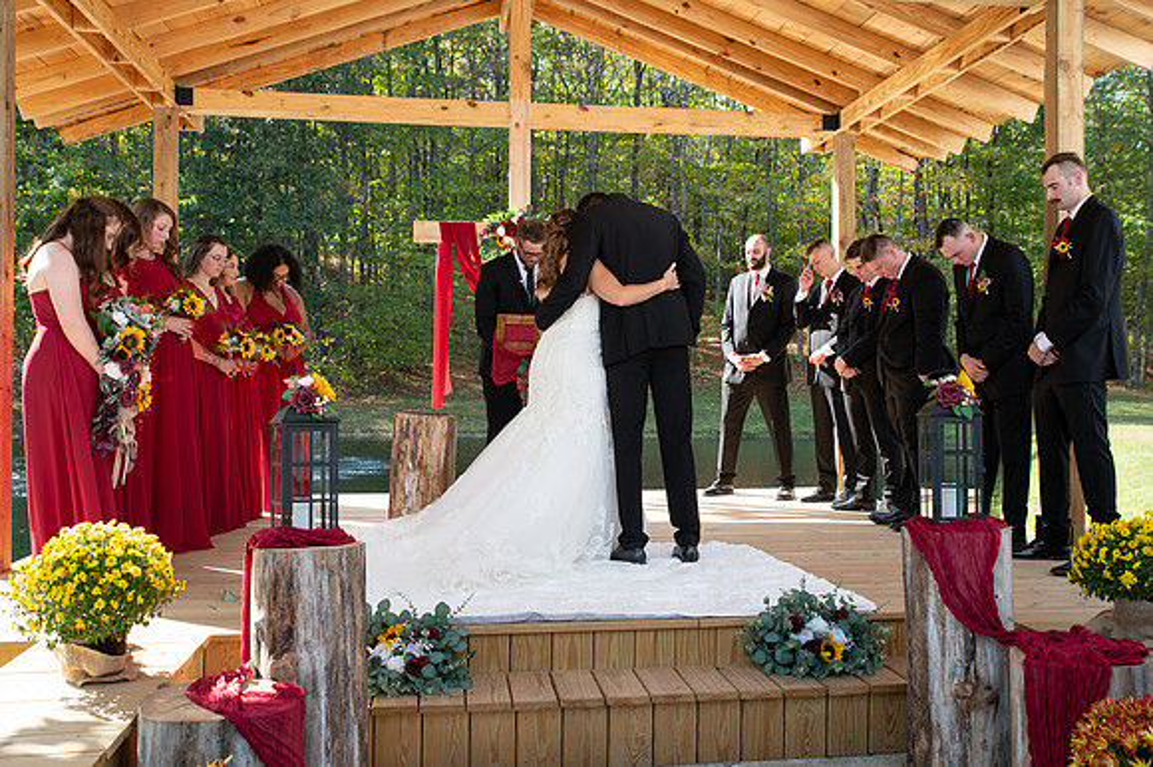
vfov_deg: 39.1
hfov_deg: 56.2
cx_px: 609
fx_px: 1080
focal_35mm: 34
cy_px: 385
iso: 320
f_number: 4.5
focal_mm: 31
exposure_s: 1/250
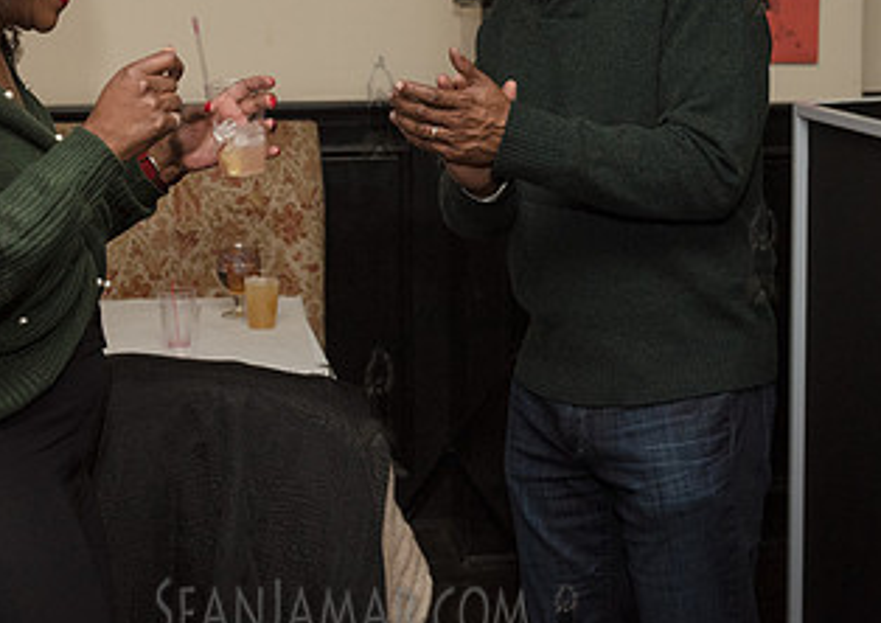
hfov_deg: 27.6
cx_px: 417
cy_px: 76
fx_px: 1795
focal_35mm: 72
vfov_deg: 19.4
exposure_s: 1/160
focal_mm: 32
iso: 2000
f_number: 4.5
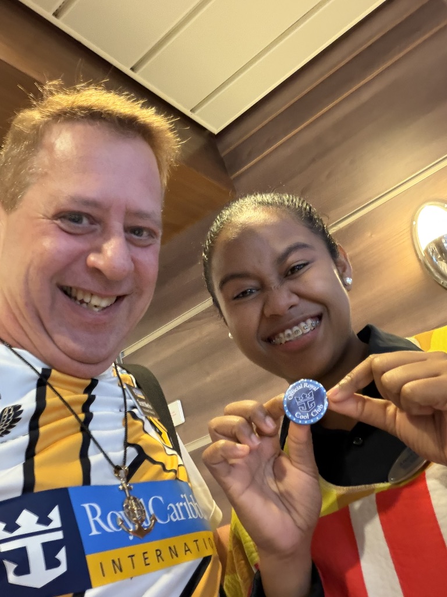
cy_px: 298
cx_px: 224
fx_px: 517
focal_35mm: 30
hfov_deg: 46.8
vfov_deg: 60.0
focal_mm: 2.71
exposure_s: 1/17
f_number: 1.9
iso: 500
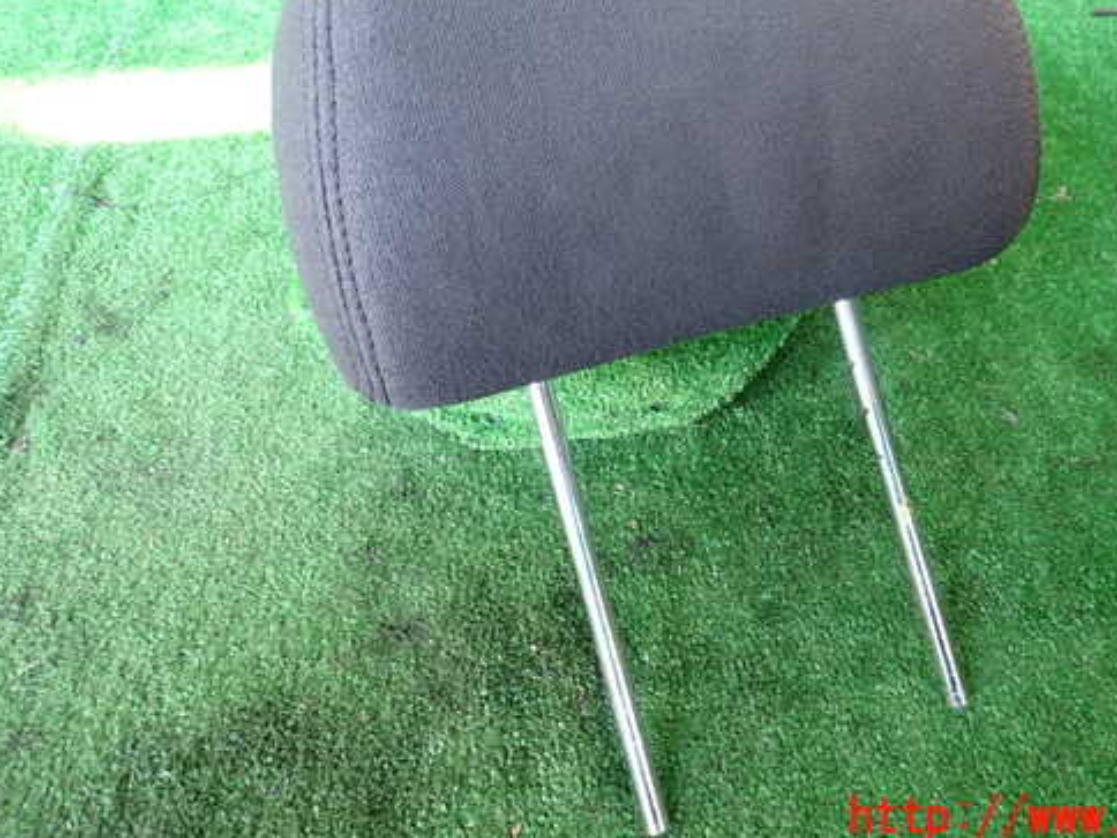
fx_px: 1000
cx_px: 679
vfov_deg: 45.2
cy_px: 328
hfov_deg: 57.8
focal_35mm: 31
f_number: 2
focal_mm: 4.5
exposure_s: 1/40
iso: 200
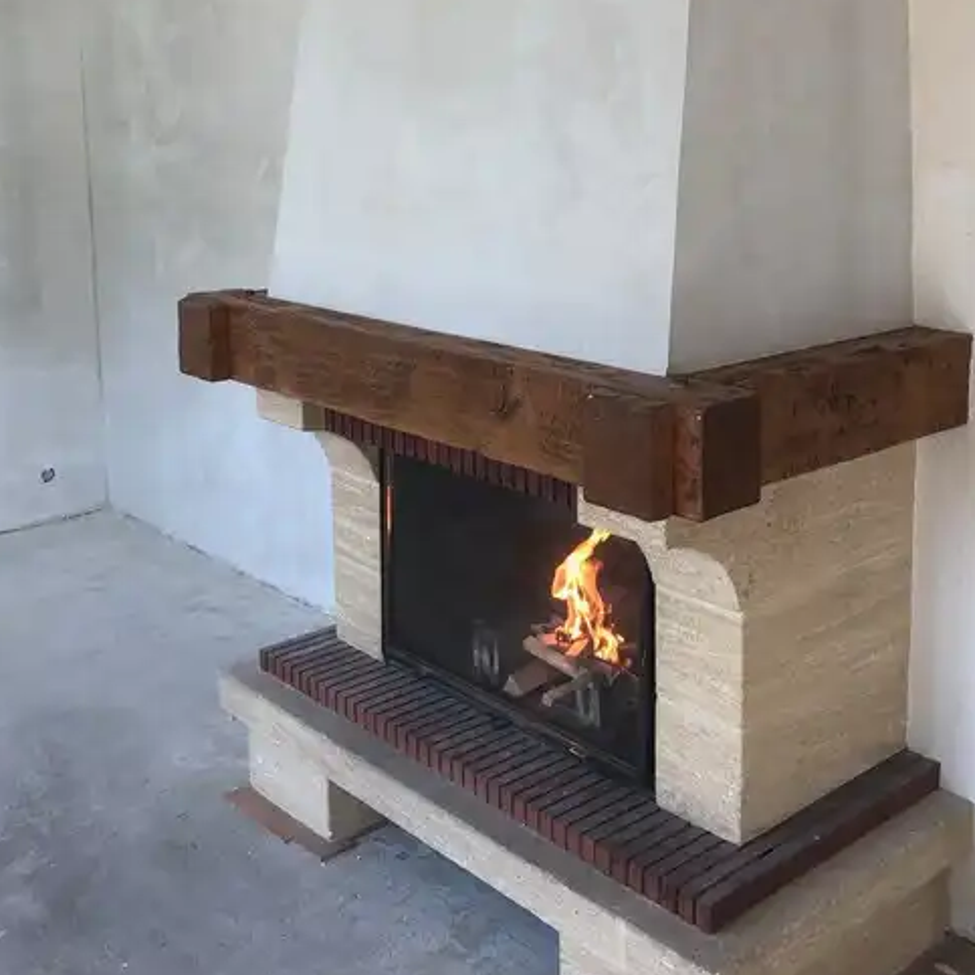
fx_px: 1307
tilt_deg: -9.5
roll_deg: +2.0
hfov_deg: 40.9
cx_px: 458
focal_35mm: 41
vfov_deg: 40.3
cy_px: 311
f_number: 1.8
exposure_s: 1/120
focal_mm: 4
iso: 40
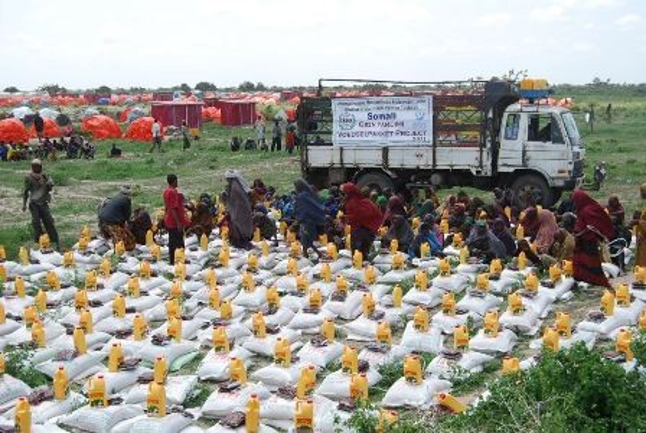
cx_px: 323
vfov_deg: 28.2
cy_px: 216
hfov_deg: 41.1
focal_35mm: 48
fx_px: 862
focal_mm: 32
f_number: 7.1
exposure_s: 1/160
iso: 100
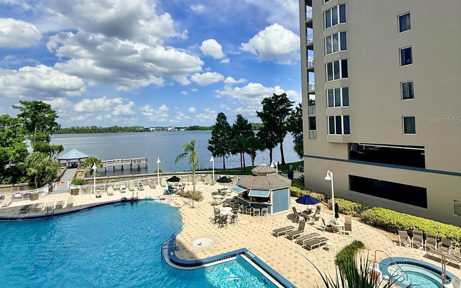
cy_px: 119
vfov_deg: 59.3
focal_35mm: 20
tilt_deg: +4.4
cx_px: 229
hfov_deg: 85.1
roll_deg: +0.7
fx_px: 251
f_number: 2.2
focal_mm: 2.22
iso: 50
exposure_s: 1/4425
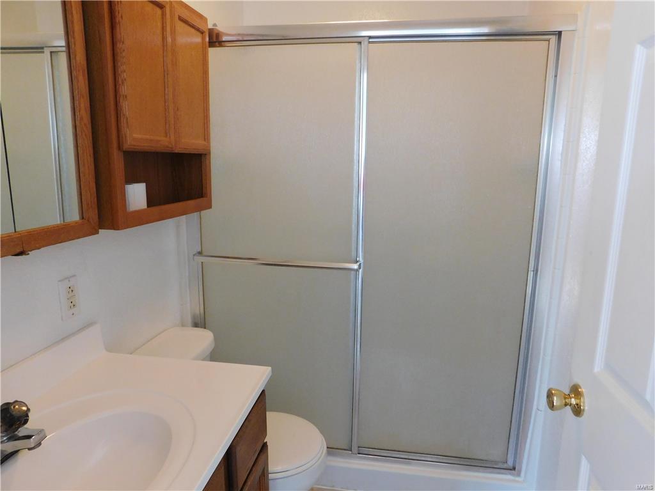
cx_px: 328
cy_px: 246
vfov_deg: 56.8
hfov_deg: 71.6
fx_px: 454
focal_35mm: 24
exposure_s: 1/25
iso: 400
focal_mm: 4.1
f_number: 3
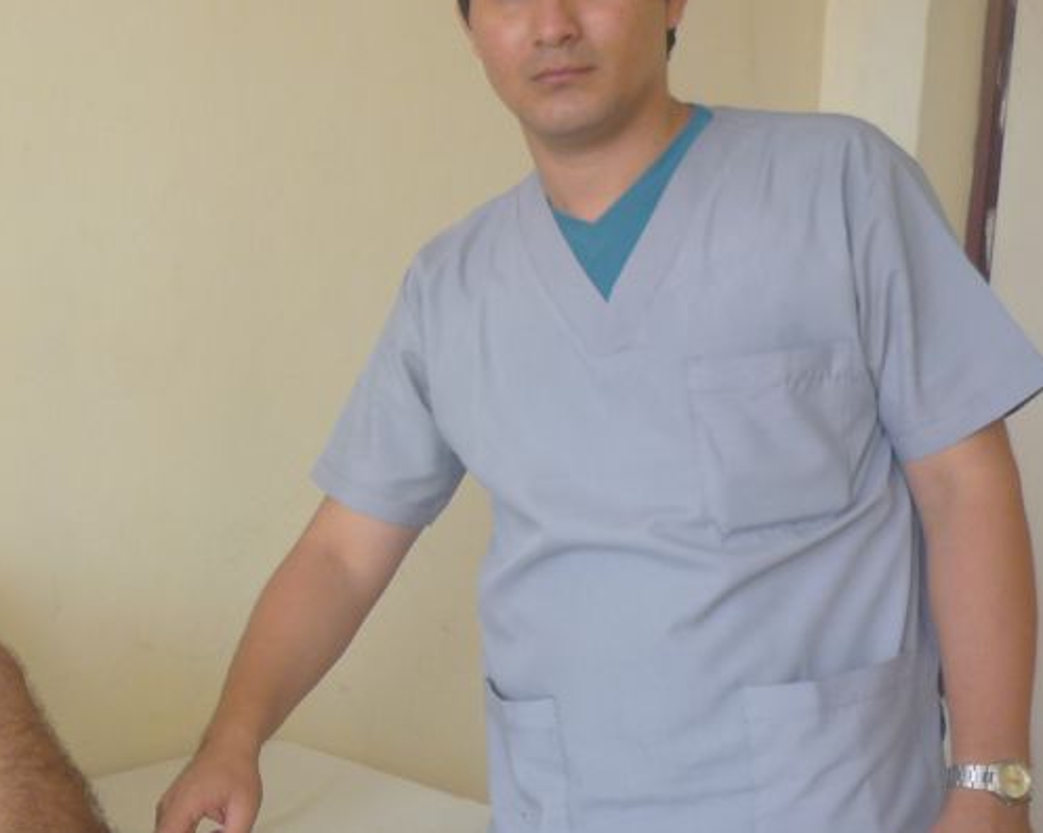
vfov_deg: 23.3
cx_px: 57
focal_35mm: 65
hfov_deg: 27.8
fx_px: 2005
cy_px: 604
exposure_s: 1/50
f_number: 2.8
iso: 100
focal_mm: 5.5
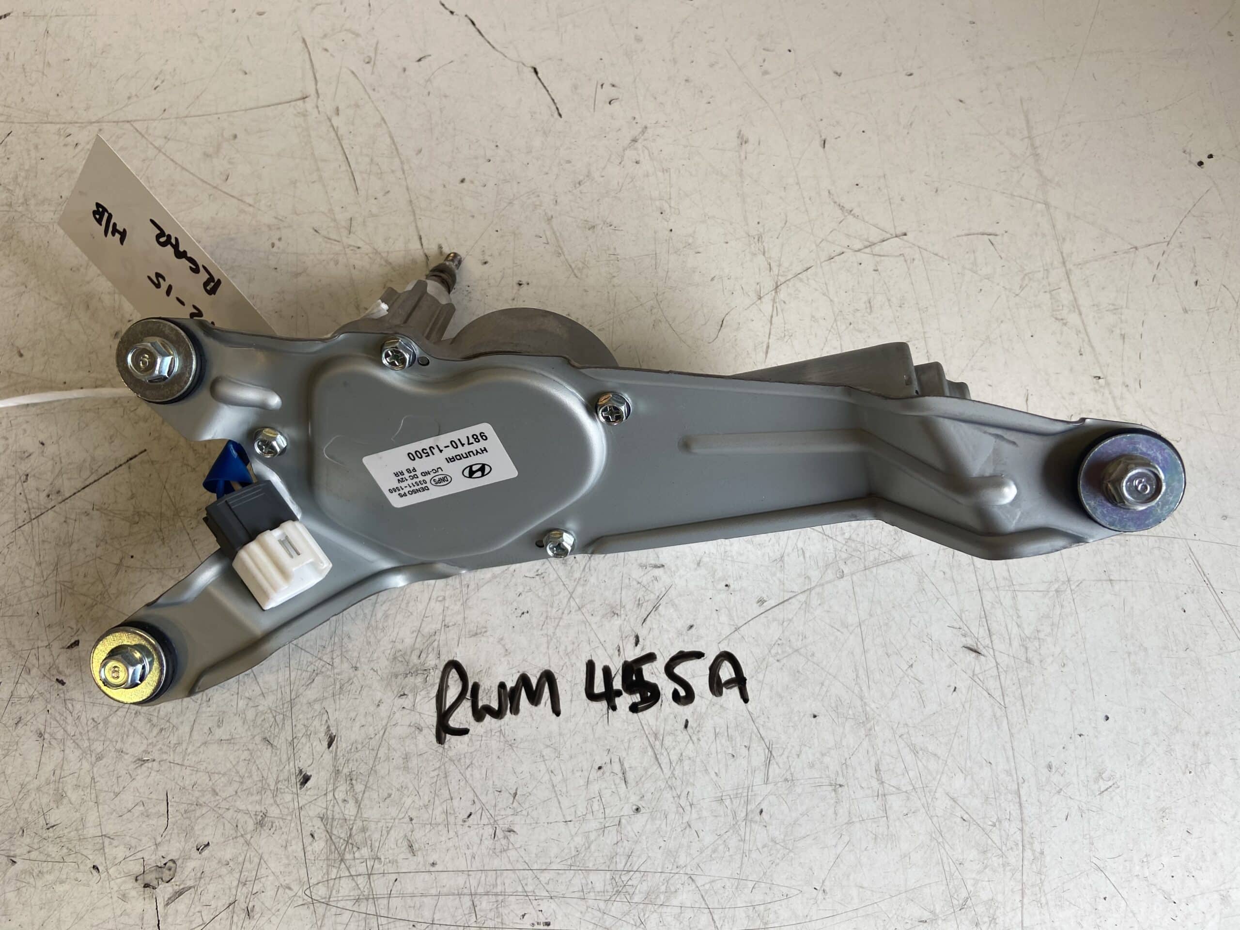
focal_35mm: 26
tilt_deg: -70.2
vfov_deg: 53.1
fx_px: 931
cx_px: 620
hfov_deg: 67.3
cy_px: 465
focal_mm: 4.25
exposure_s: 1/100
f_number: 1.8
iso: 40
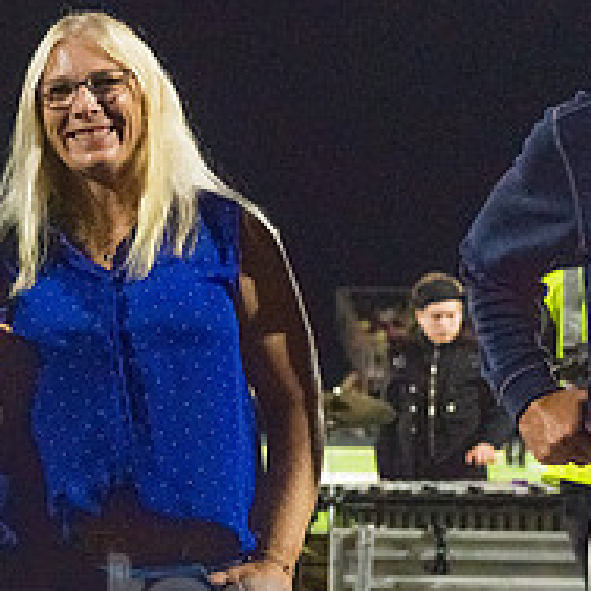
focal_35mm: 163
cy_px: 225
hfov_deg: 10.4
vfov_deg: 10.7
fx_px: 3148
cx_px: -242
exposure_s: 1/500
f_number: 5
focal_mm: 62
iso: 8000
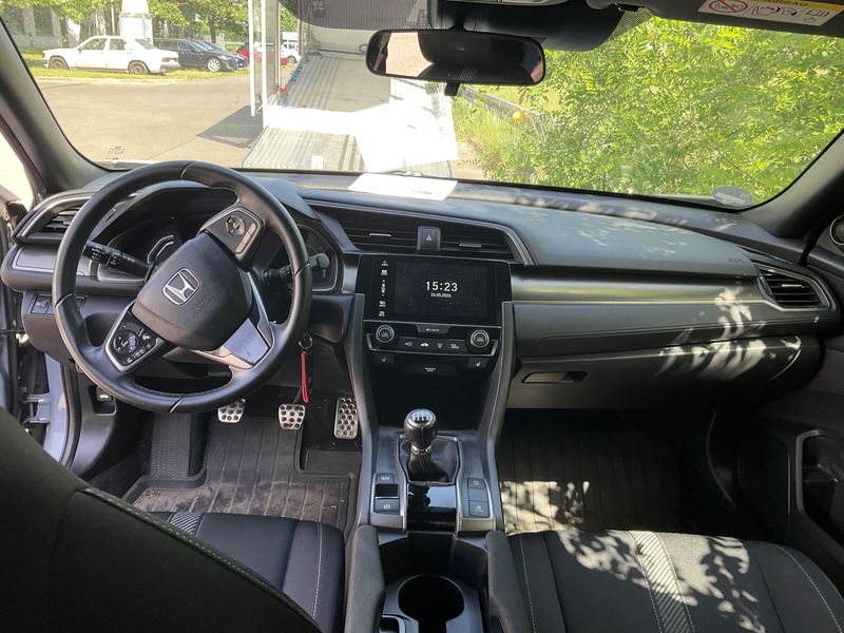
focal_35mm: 29
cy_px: 316
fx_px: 707
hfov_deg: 61.7
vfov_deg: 48.2
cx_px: 422
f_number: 1.8
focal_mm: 3
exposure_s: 1/122
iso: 25
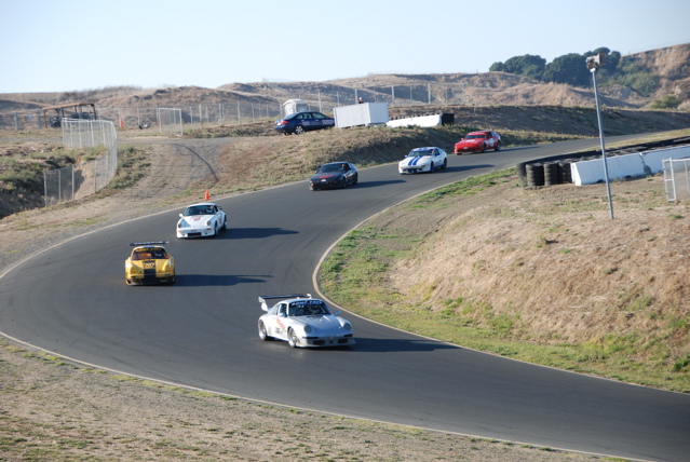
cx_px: 345
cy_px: 231
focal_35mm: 142
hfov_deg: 14.4
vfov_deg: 9.7
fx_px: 2735
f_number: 5.6
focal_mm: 95
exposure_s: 1/500
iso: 200
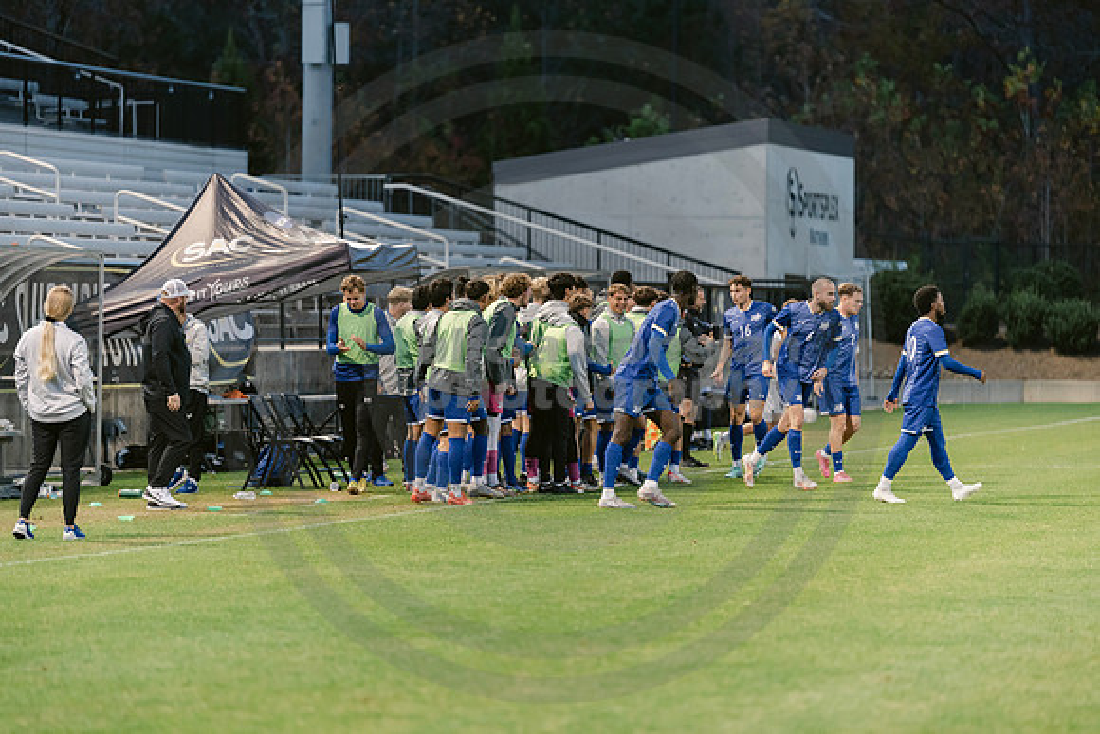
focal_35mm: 200
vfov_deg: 6.9
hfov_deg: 10.3
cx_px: 550
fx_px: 6112
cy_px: 367
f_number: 2.8
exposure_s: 1/250
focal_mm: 200
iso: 1600
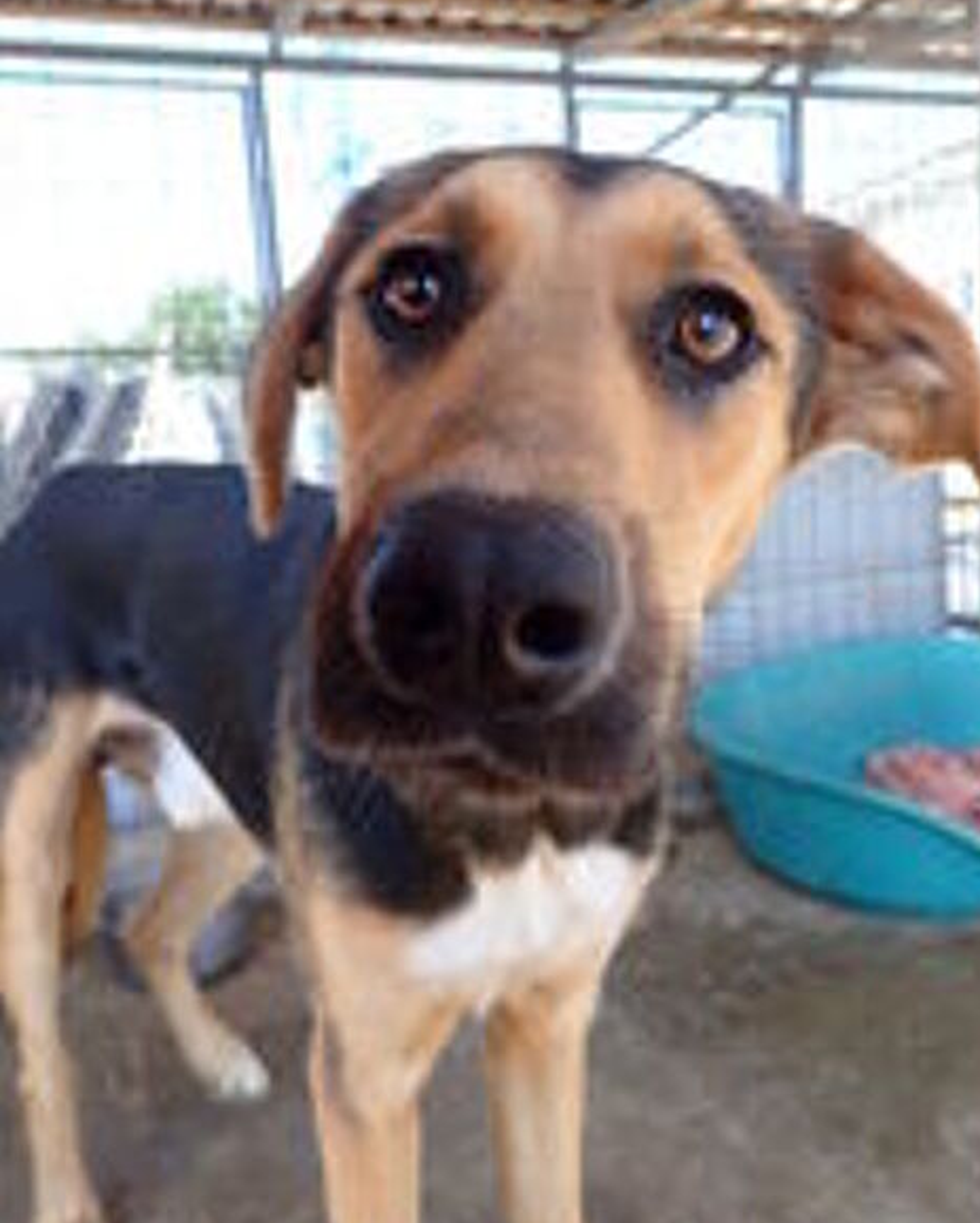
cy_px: 586
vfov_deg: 64.0
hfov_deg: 53.2
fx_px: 978
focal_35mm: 27
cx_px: 506
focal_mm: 4.5
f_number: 2.8
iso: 320
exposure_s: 1/500
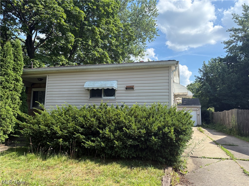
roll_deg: -1.2
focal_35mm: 26
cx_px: 124
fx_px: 187
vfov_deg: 53.1
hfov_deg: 67.3
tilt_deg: +6.5
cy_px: 93
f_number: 1.6
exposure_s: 1/2141
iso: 64
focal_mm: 5.96
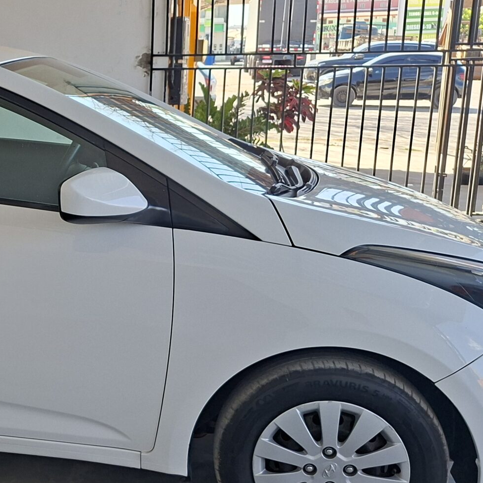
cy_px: 282
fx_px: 837
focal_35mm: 53
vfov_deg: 32.1
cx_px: -7
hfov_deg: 29.9
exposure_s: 1/309
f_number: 1.8
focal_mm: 5.54
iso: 50
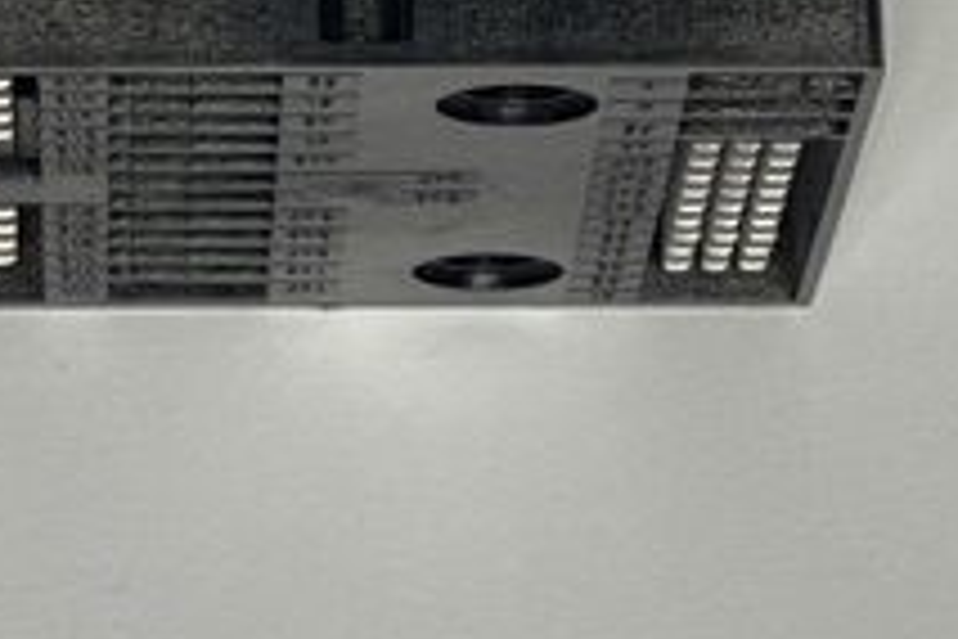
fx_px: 8515
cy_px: -968
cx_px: 184
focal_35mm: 320
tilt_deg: -66.7
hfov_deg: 6.4
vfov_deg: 4.2
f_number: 2.2
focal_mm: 7.5
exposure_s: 1/100
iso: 64
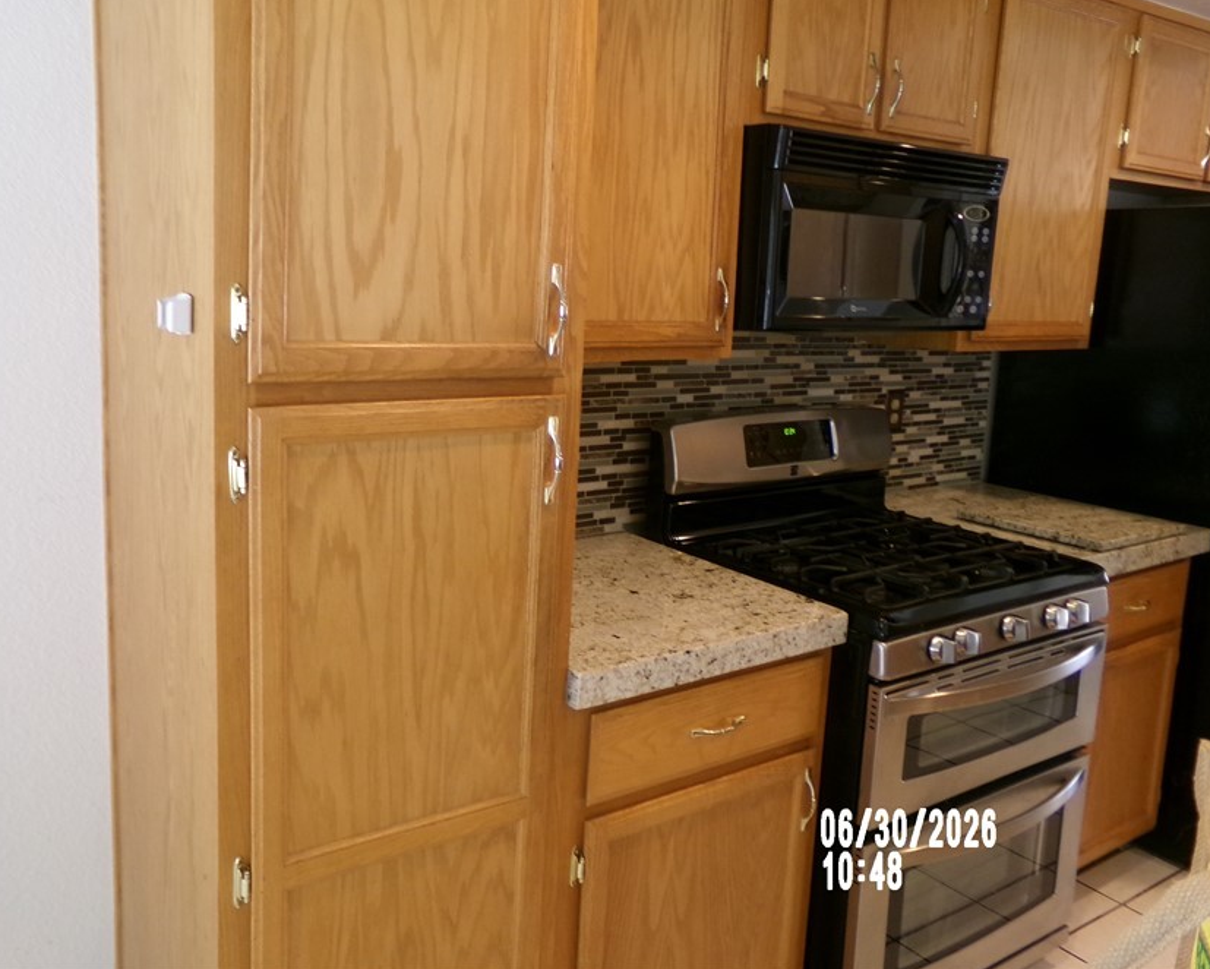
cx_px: 497
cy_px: 411
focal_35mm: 29
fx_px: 1039
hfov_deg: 60.0
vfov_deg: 49.8
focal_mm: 4.3
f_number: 3.7
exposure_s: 1/17
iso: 220
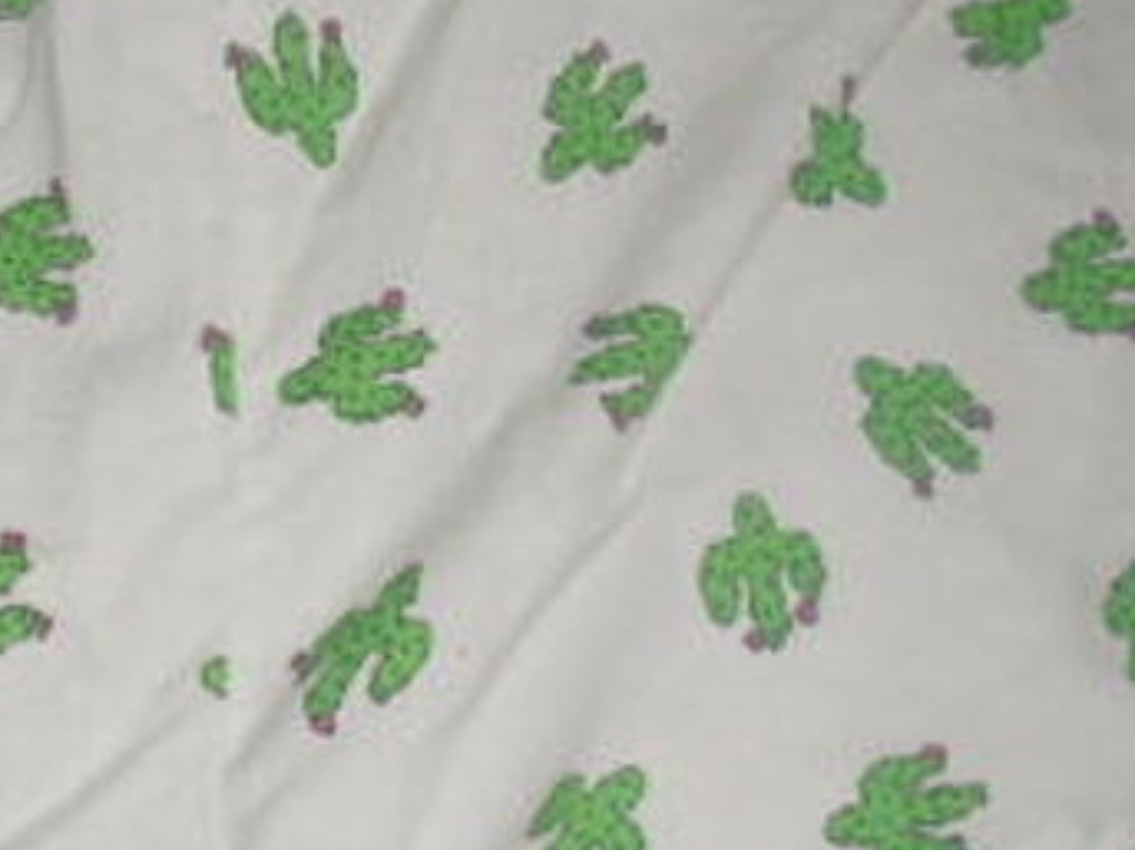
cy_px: 440
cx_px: 93
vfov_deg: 14.1
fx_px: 3442
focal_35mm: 105
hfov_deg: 18.4
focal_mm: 6.3
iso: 64
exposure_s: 1/60
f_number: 3.1
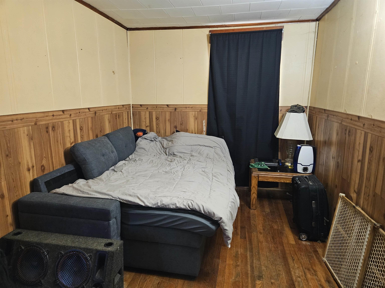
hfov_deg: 73.9
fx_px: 256
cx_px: 192
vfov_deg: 58.9
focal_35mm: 23
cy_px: 144
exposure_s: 1/24
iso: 500
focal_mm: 5.4
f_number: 1.8
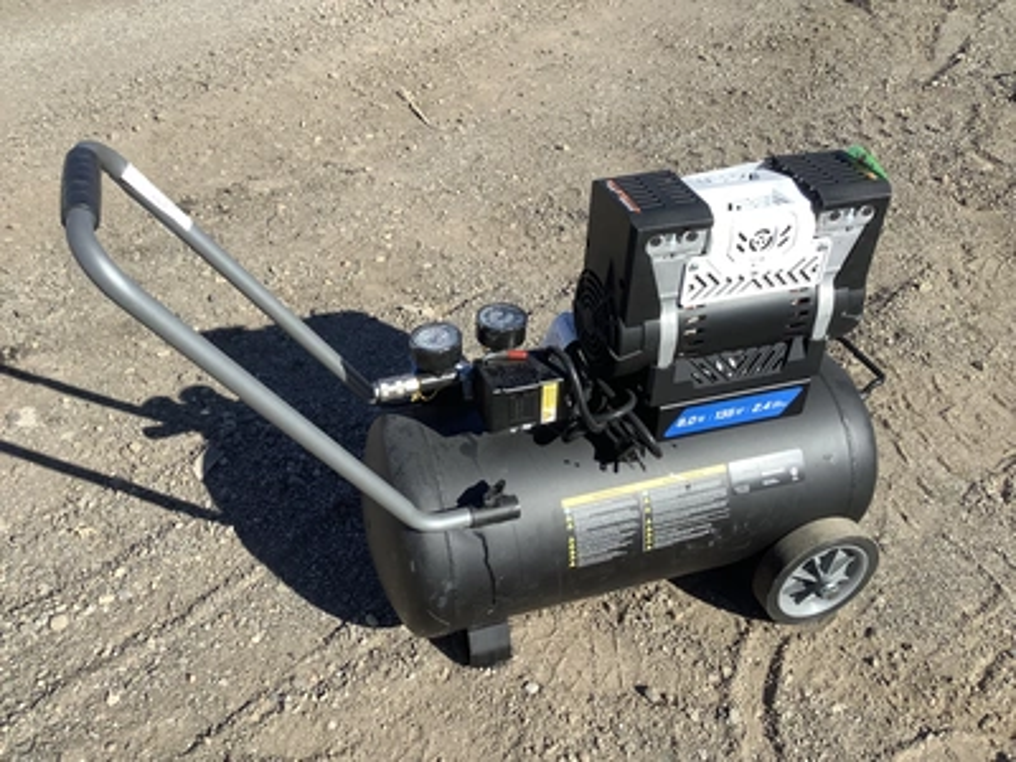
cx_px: 508
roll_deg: -1.1
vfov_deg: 45.4
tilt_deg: -34.6
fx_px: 910
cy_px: 381
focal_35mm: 31
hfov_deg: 58.4
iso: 25
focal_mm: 3.3
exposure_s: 1/1164
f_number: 2.4
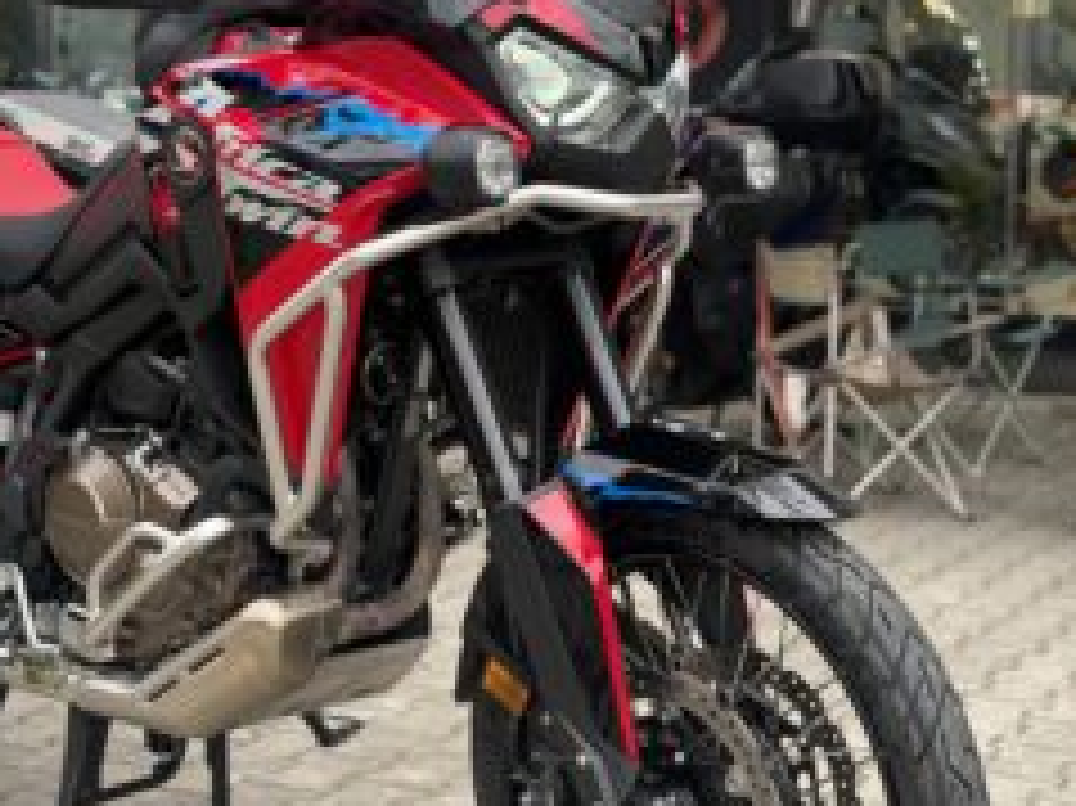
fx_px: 2330
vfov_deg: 19.6
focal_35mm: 75
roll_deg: -1.3
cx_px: 468
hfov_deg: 26.0
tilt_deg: -4.2
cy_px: 326
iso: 160
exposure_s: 1/169
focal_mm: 6.76
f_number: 1.78
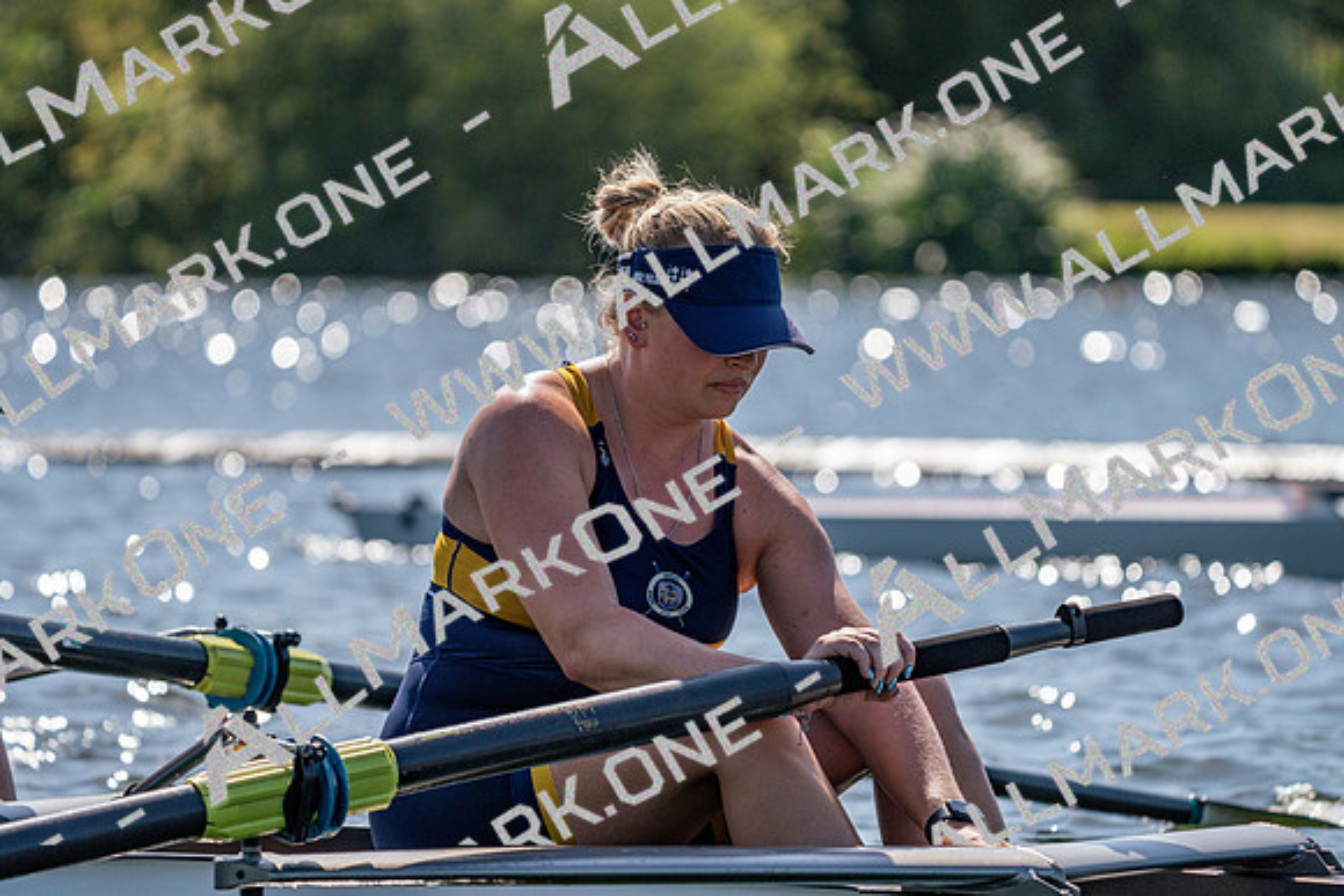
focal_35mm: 255
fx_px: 9522
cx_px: 672
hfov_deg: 8.1
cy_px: 448
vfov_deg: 5.4
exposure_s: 1/2000
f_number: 5.6
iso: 250
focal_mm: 255
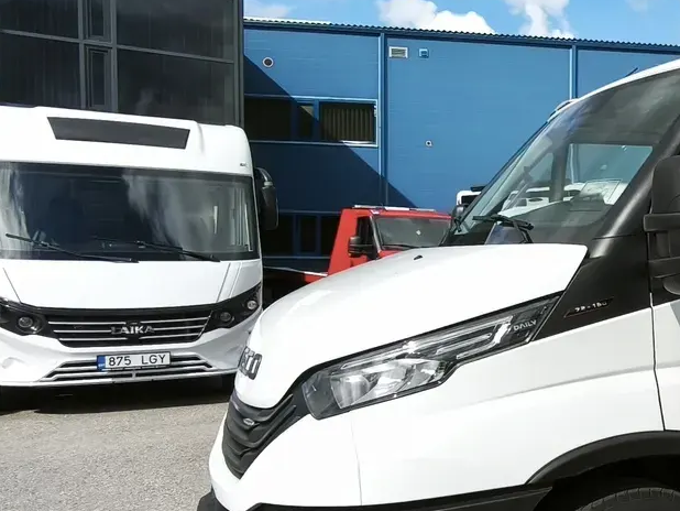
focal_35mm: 44
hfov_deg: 36.4
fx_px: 865
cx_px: 746
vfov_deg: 32.9
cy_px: 285
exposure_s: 1/1161
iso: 50
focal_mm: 1.91
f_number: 2.2
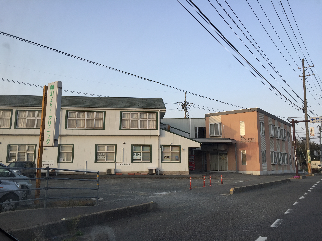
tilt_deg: +10.5
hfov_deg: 61.7
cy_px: 120
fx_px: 270
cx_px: 161
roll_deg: -0.4
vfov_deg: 48.2
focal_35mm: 29
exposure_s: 1/403
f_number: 2.2
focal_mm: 4.15
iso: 32
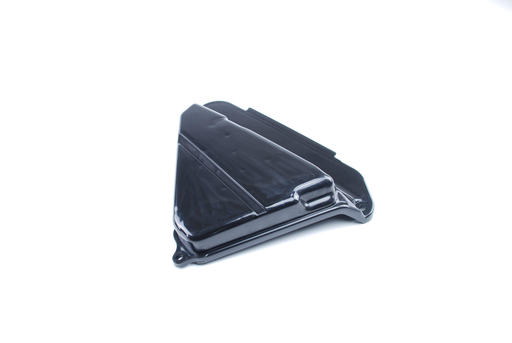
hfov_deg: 55.7
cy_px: 172
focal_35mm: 34
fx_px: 484
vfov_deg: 39.0
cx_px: 257
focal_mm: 22
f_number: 5
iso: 100
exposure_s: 1/10
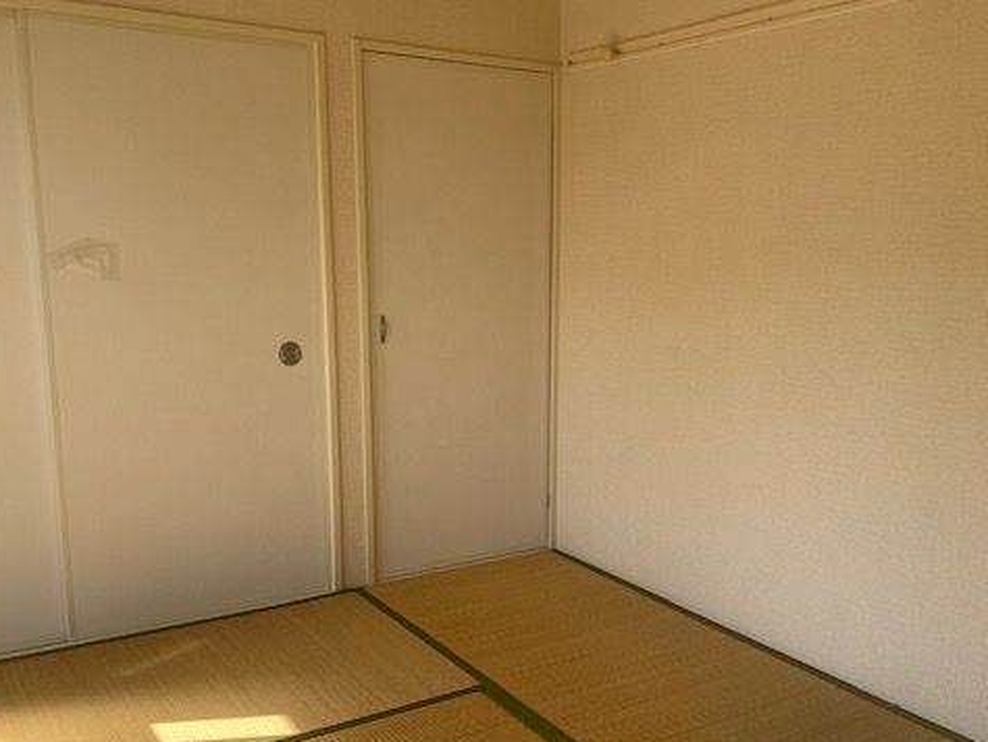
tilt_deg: -10.8
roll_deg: -1.2
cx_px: 539
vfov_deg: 40.6
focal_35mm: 35
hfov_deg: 52.5
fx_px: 1000
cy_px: 432
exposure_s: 1/729
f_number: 1.6
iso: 32
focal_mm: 4.2
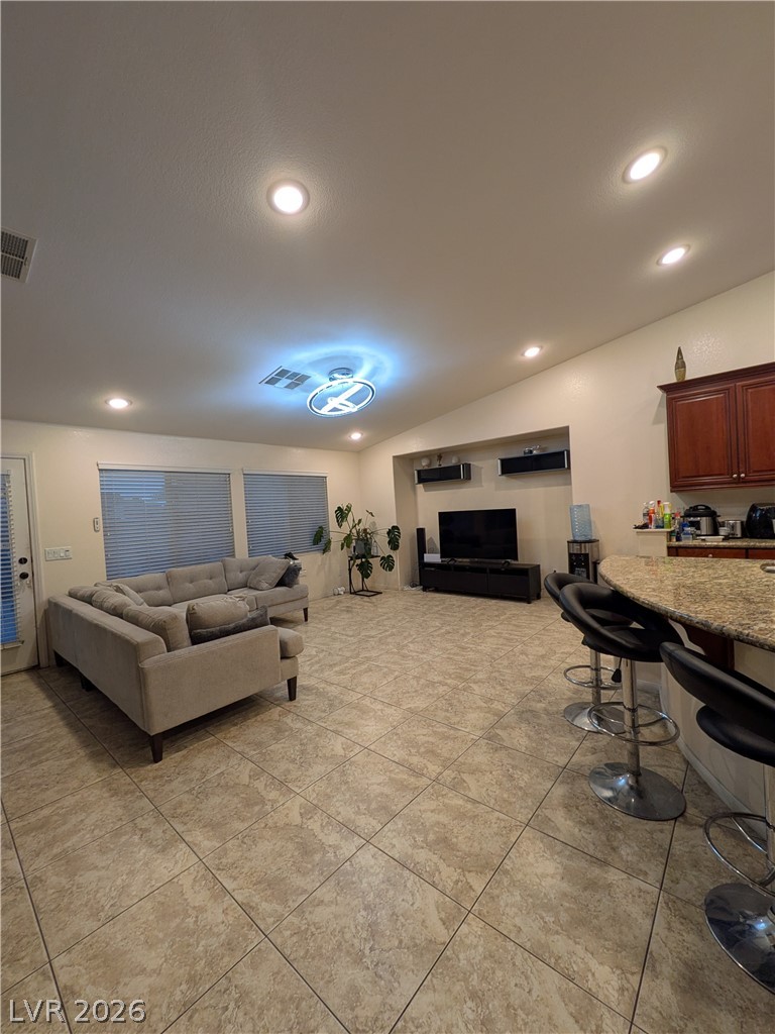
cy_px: 517
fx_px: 418
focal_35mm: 14
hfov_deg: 85.7
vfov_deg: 102.1
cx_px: 388
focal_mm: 1.83
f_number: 2.2
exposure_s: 1/40
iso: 60
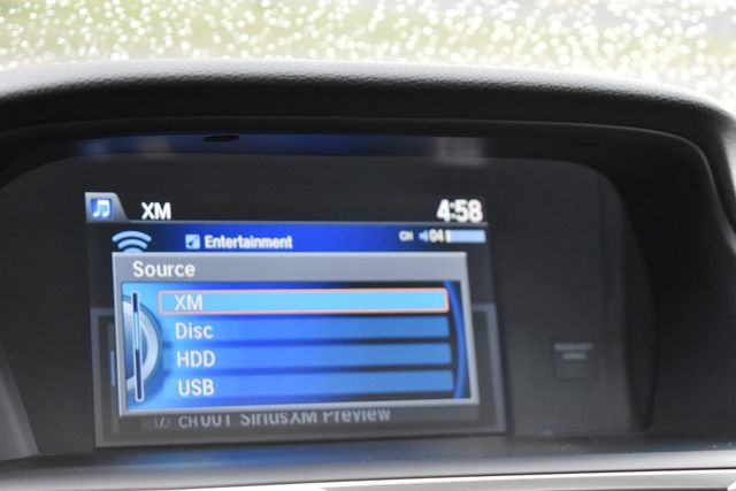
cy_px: 246
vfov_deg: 16.6
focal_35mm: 82
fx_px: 1687
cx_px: 368
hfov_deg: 24.6
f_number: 5.6
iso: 1100
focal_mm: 55
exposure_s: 1/125
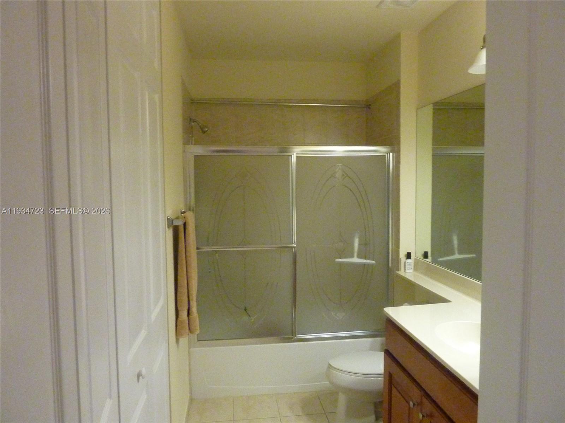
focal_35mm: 25
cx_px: 282
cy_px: 212
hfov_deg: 69.4
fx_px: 408
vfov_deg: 54.9
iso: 800
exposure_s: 1/60
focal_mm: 4.1
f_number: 3.3
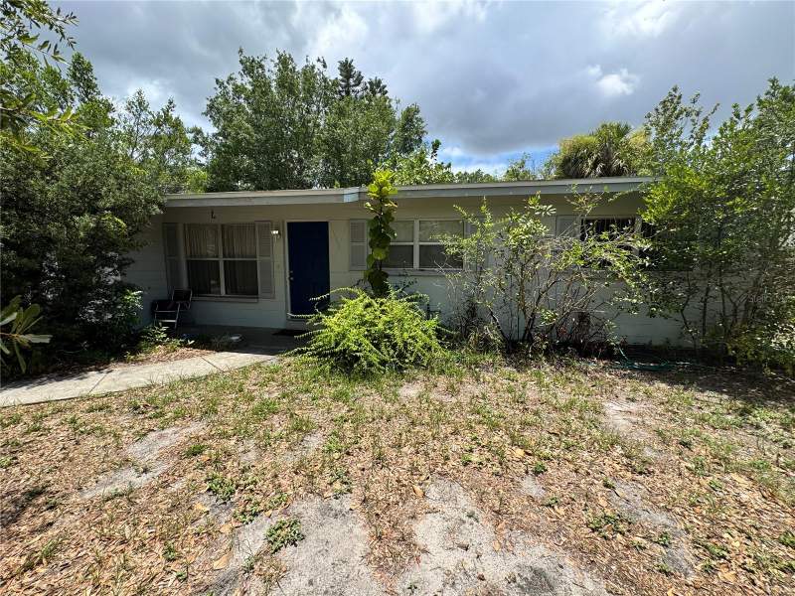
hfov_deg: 102.1
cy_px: 298
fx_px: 322
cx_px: 398
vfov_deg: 85.7
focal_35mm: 14
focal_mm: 2.22
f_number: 2.2
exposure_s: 1/980
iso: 50
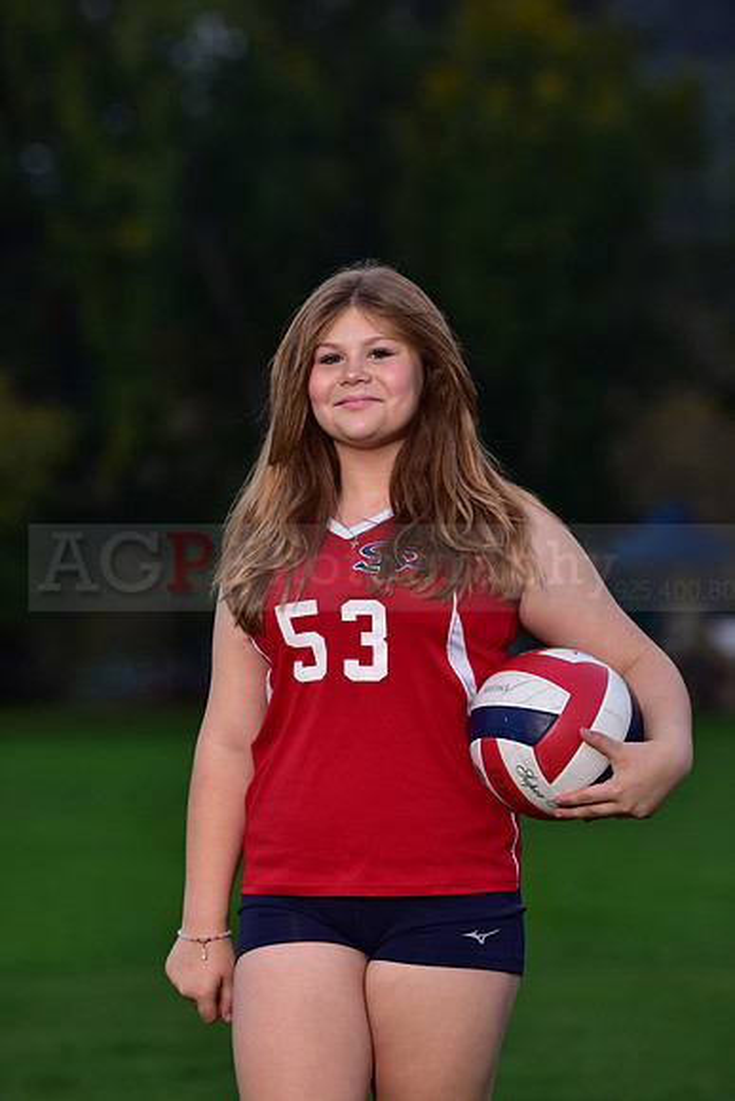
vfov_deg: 11.4
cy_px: 550
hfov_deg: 7.6
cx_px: 368
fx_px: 5509
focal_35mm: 180
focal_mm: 180
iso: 640
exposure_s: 1/250
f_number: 4.5
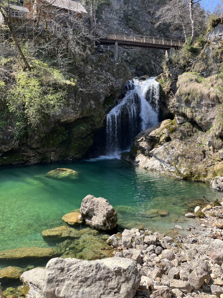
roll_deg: -0.1
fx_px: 223
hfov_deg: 53.1
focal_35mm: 26
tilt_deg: -6.4
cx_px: 112
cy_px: 149
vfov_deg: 67.3
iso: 50
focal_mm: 5.1
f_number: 1.6
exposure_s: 1/891
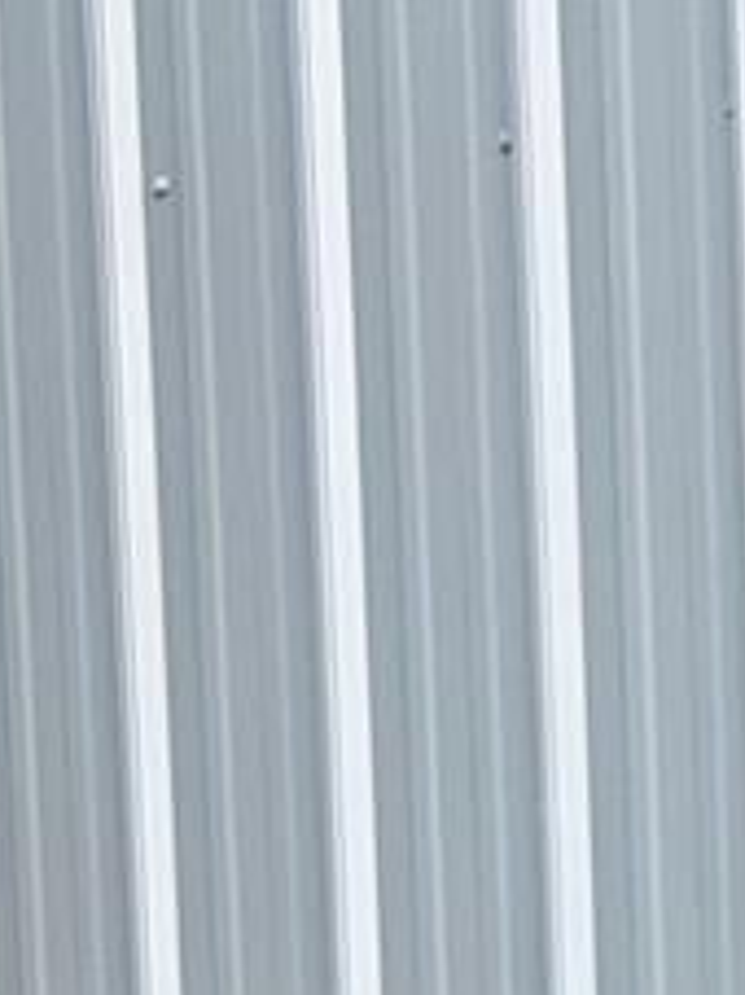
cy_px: 2661
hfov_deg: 4.5
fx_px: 9335
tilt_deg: -9.5
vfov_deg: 5.8
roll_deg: +0.6
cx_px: 1762
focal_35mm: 325
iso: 64
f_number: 1.78
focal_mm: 6.76
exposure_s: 1/386
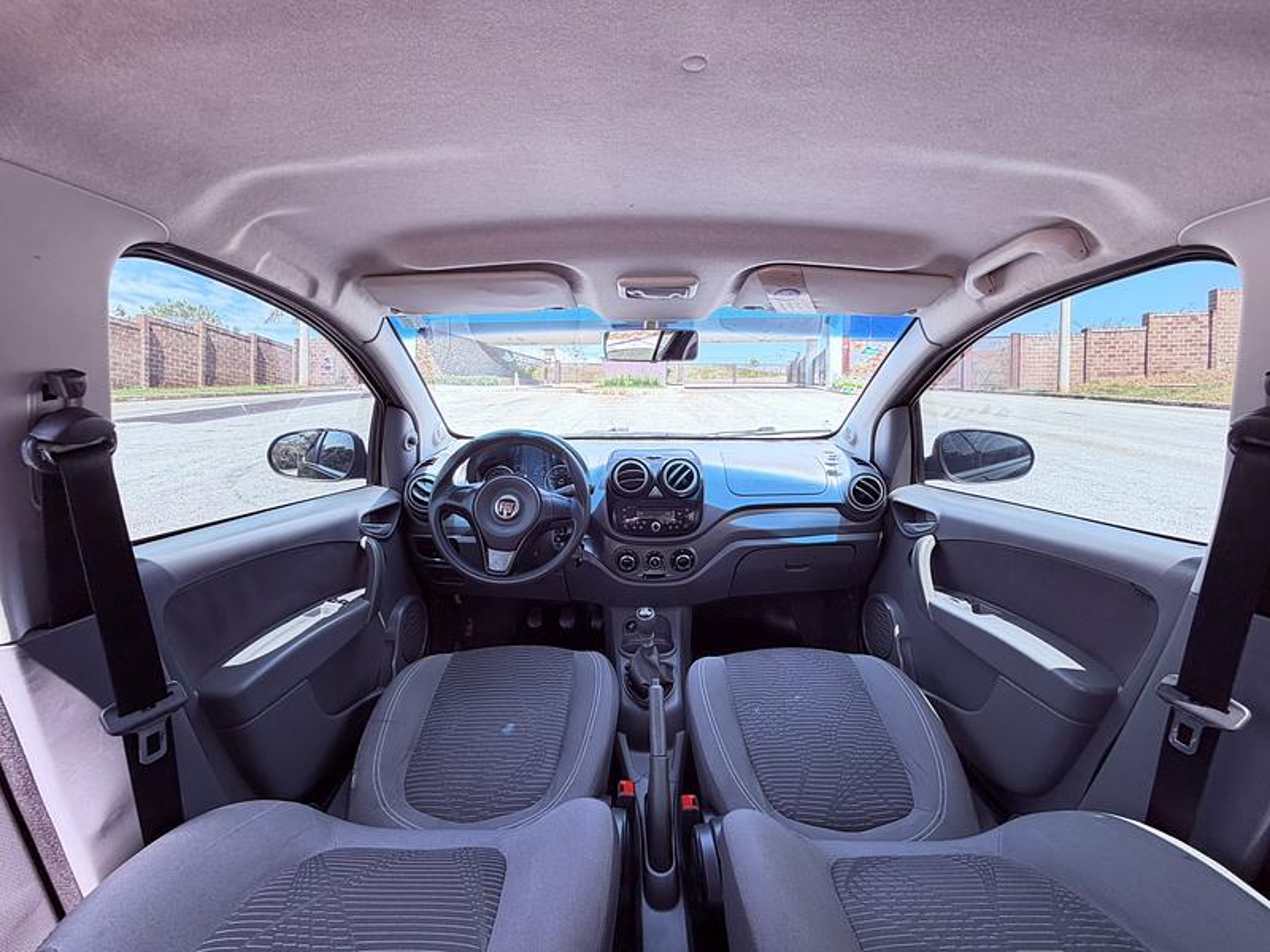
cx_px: 635
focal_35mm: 14
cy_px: 476
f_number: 2.2
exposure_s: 1/121
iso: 80
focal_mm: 2.22
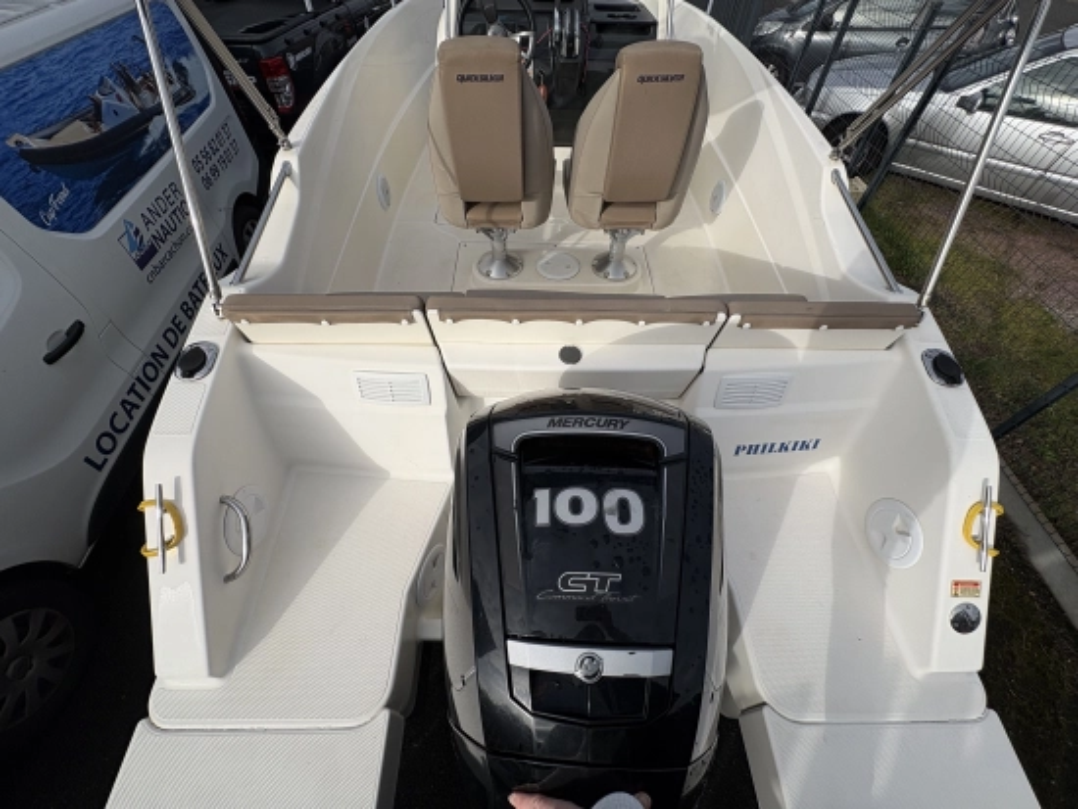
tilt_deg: -50.8
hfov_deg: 102.0
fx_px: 436
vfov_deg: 85.7
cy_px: 404
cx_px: 539
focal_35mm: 14
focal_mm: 2.22
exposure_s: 1/2273
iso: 50
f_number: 2.2
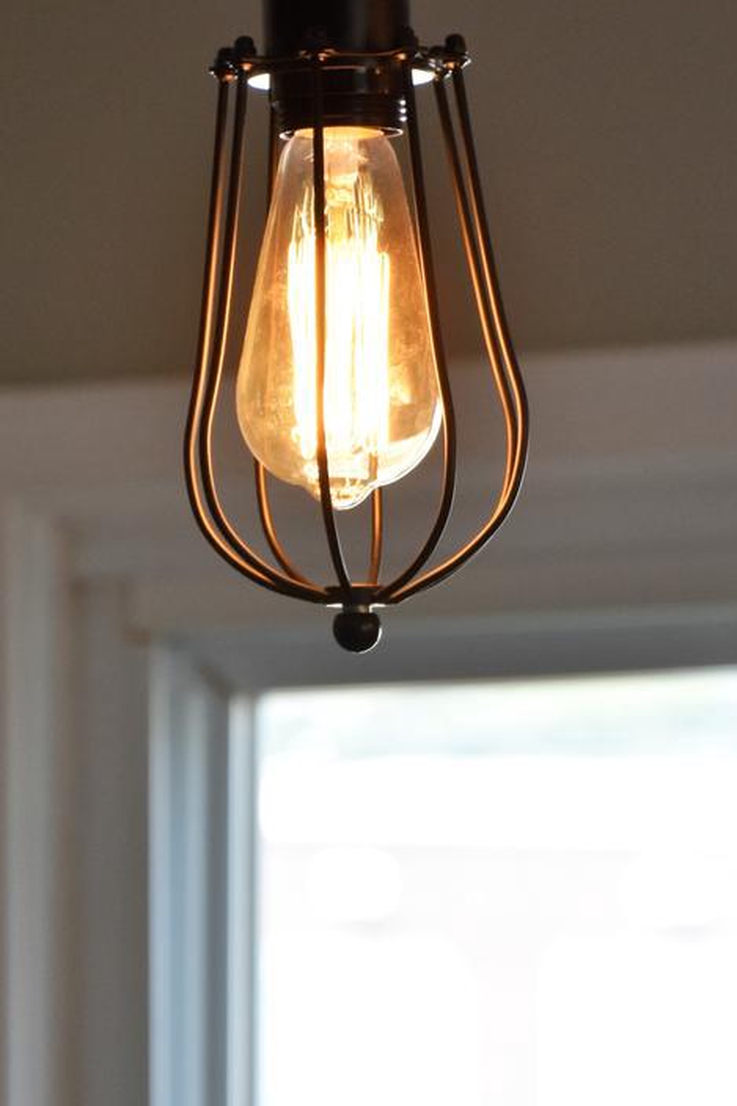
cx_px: 176
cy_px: 943
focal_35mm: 360
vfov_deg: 5.7
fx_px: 11060
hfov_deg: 3.8
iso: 800
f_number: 7.1
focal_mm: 110
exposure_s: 1/200
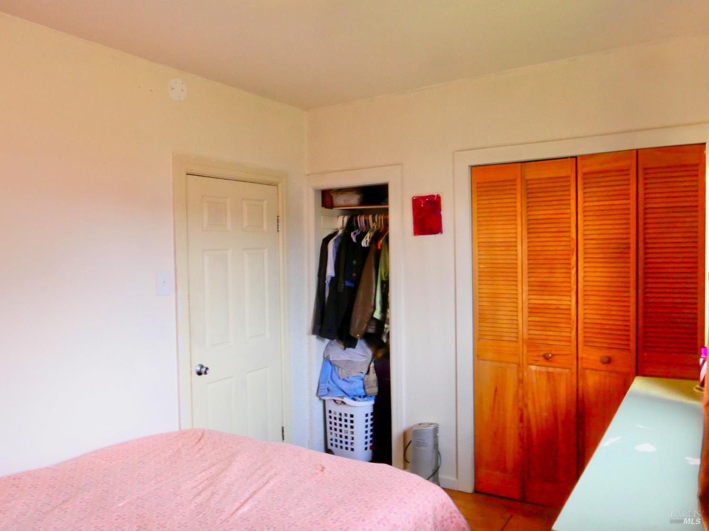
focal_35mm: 24
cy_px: 266
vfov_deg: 56.8
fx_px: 491
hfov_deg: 71.6
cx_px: 354
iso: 1600
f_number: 16
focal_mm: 10.9
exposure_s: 1/8
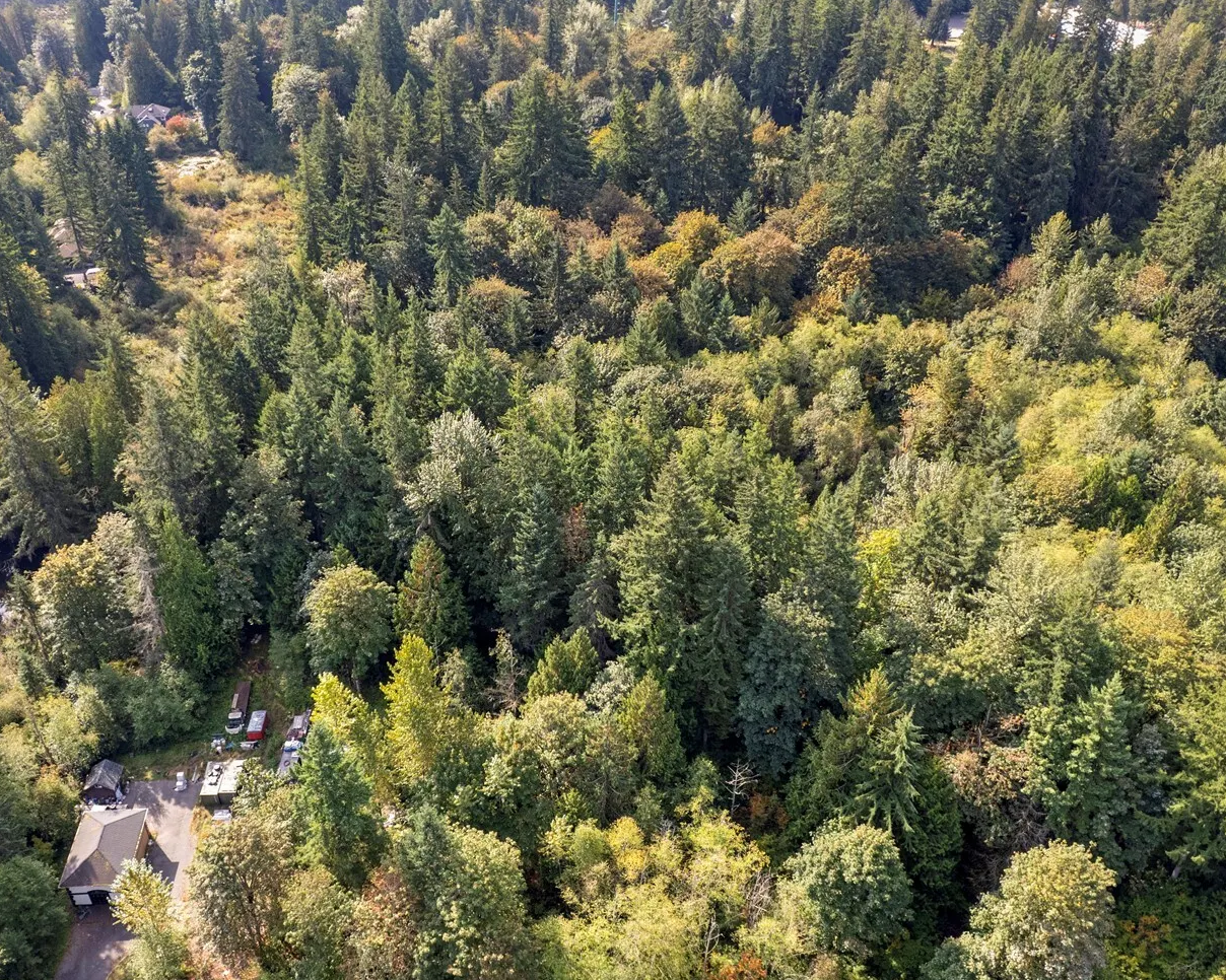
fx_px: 1052
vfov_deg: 49.9
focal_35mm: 29
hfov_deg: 60.4
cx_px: 559
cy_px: 523
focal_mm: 8.38
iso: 100
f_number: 2.8
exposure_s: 1/80
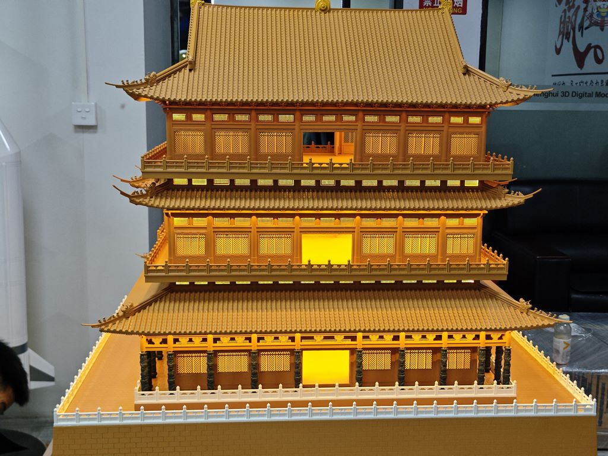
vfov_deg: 31.5
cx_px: 304
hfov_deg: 41.2
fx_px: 808
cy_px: 228
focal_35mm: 46
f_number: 1.9
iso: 1250
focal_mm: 8.7
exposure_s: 1/500
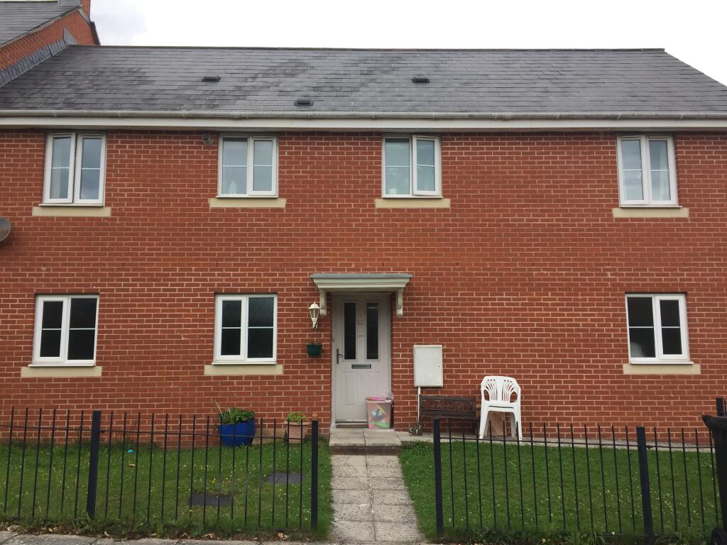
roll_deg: -0.8
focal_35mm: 29
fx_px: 609
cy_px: 272
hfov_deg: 61.7
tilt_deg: +6.6
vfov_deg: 48.2
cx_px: 364
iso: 32
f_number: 2.2
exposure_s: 1/573
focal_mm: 4.15
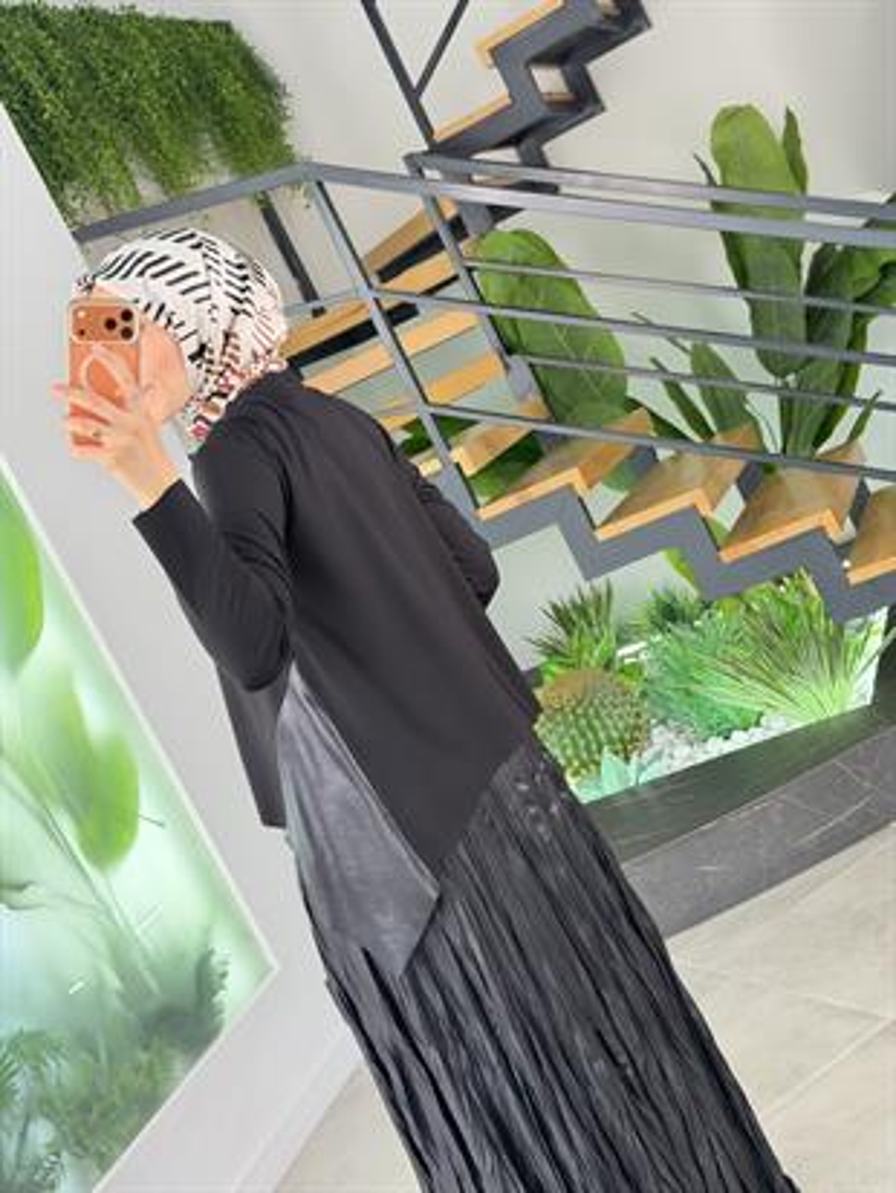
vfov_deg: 39.6
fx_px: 1656
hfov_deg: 30.3
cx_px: 448
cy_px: 596
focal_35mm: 48
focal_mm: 6.76
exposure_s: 1/100
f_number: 1.78
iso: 160
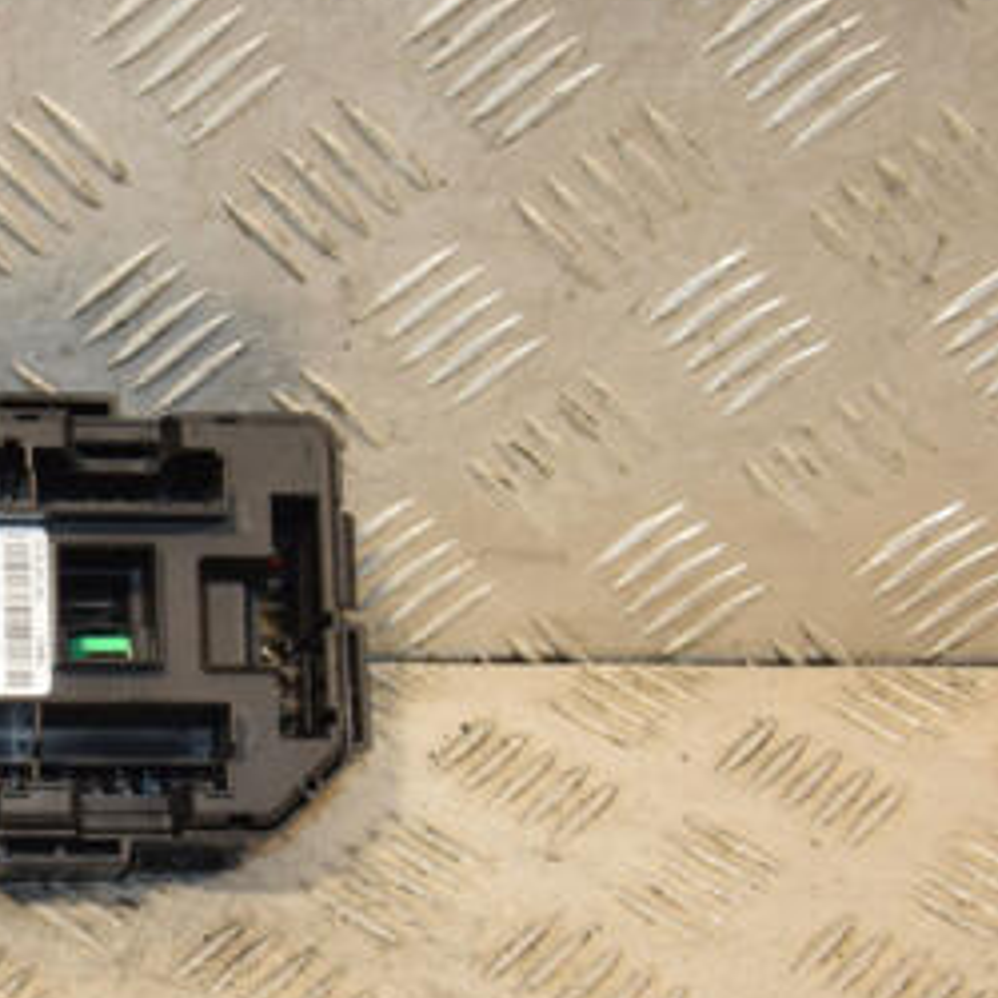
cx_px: -100
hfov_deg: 17.2
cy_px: 607
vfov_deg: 17.7
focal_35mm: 98
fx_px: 3197
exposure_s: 1/200
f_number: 7.1
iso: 800
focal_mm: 32
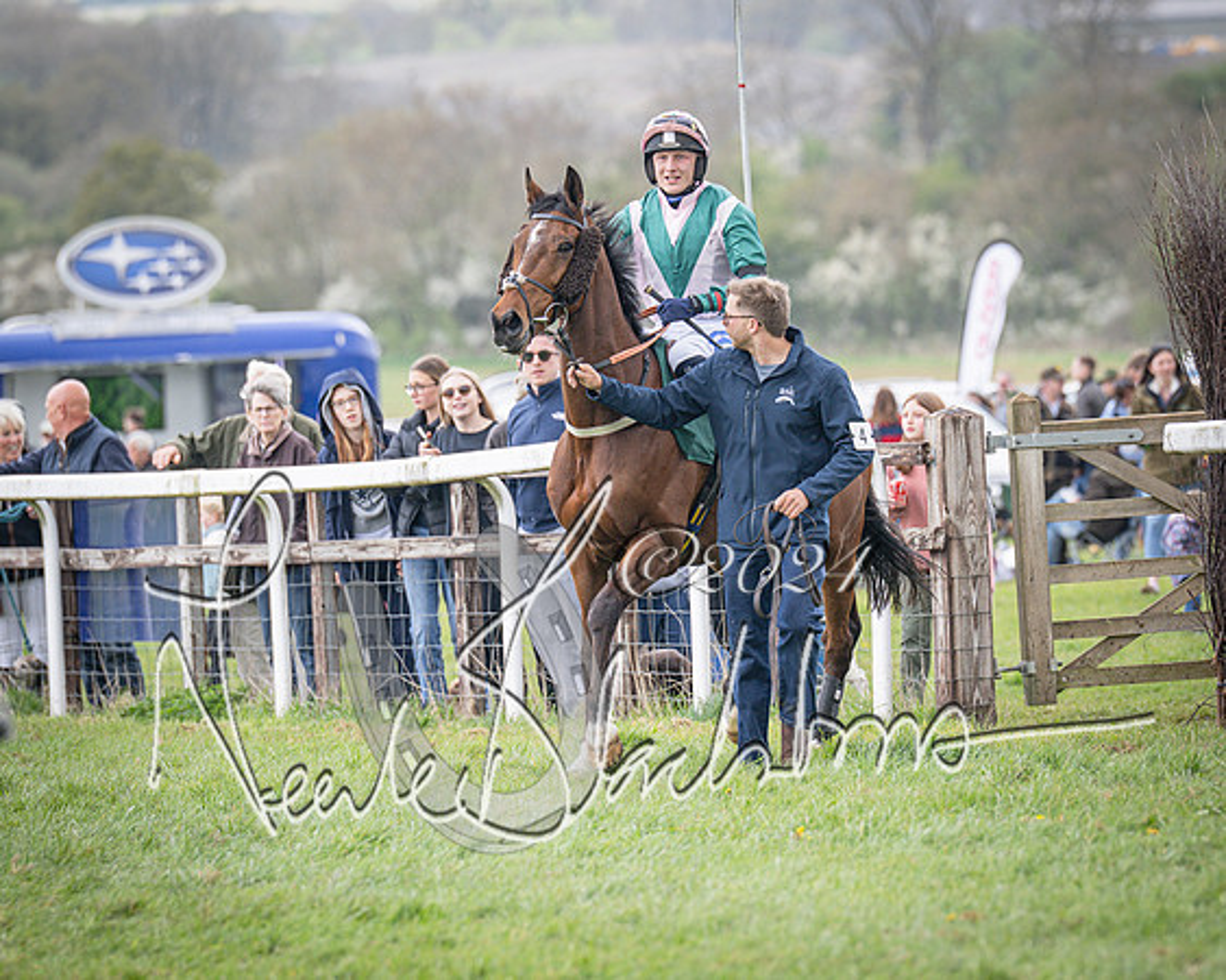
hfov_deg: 5.7
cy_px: 490
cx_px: 736
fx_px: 12260
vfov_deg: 4.6
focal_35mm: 338
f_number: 4
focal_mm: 200
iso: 200
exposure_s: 1/800
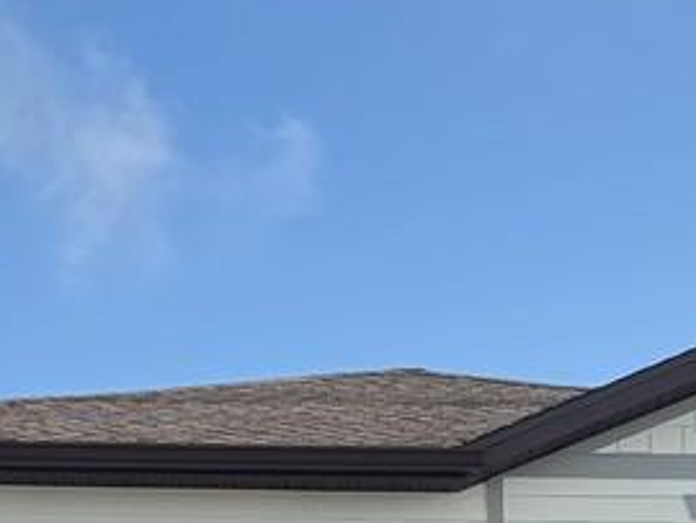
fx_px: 2858
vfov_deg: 9.8
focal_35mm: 142
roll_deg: +0.3
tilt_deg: +3.9
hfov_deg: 13.9
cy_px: 1025
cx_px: 425
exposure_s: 1/2506
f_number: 1.78
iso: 80
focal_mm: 6.76
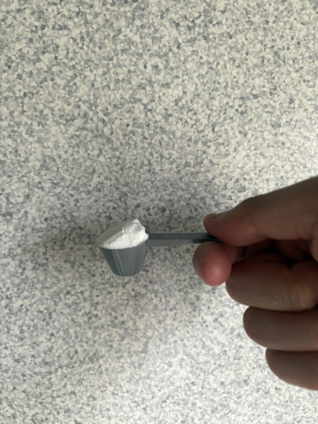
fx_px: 318
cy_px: 212
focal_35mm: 26
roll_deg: +2.4
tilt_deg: -8.9
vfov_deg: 67.3
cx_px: 159
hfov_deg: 53.1
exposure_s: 1/60
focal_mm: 5.96
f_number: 1.6
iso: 320
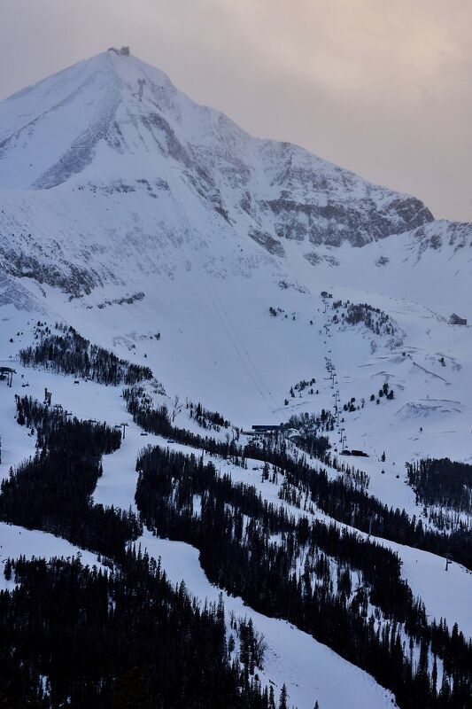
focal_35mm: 136
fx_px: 2676
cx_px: 236
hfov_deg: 10.1
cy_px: 354
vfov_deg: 15.1
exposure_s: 1/250
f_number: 11
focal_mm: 136
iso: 400
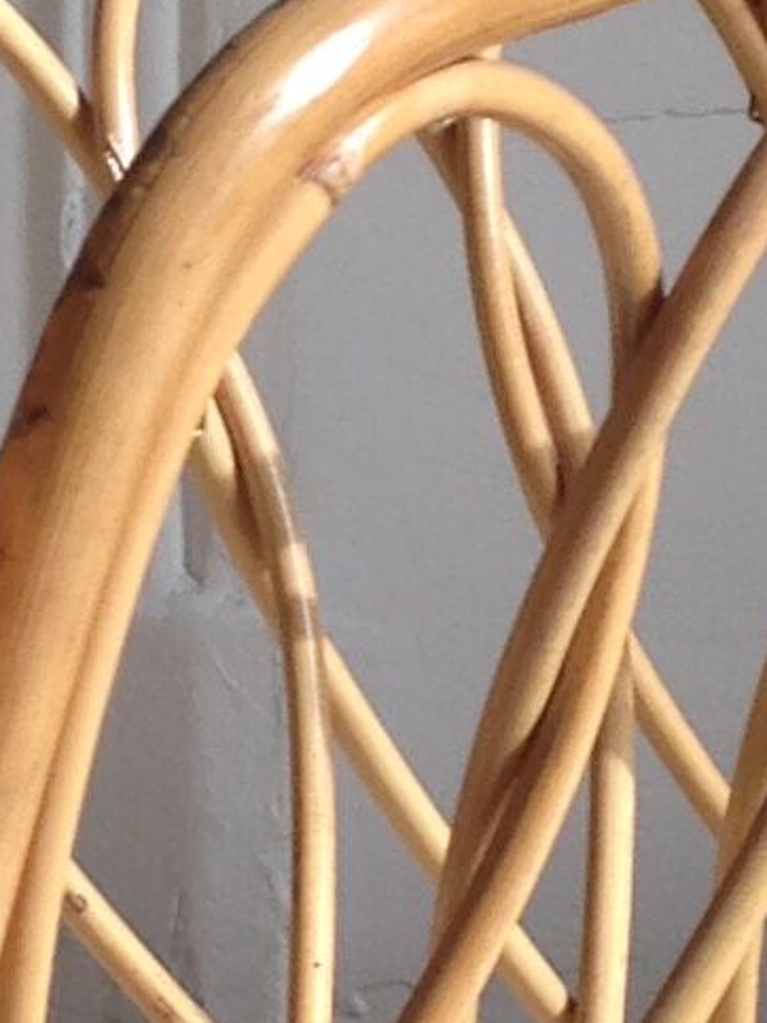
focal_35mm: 223
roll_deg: +0.0
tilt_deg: -10.3
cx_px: 114
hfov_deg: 6.6
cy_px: 409
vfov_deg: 8.9
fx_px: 6591
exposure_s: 1/136
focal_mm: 4.12
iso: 50
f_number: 2.4
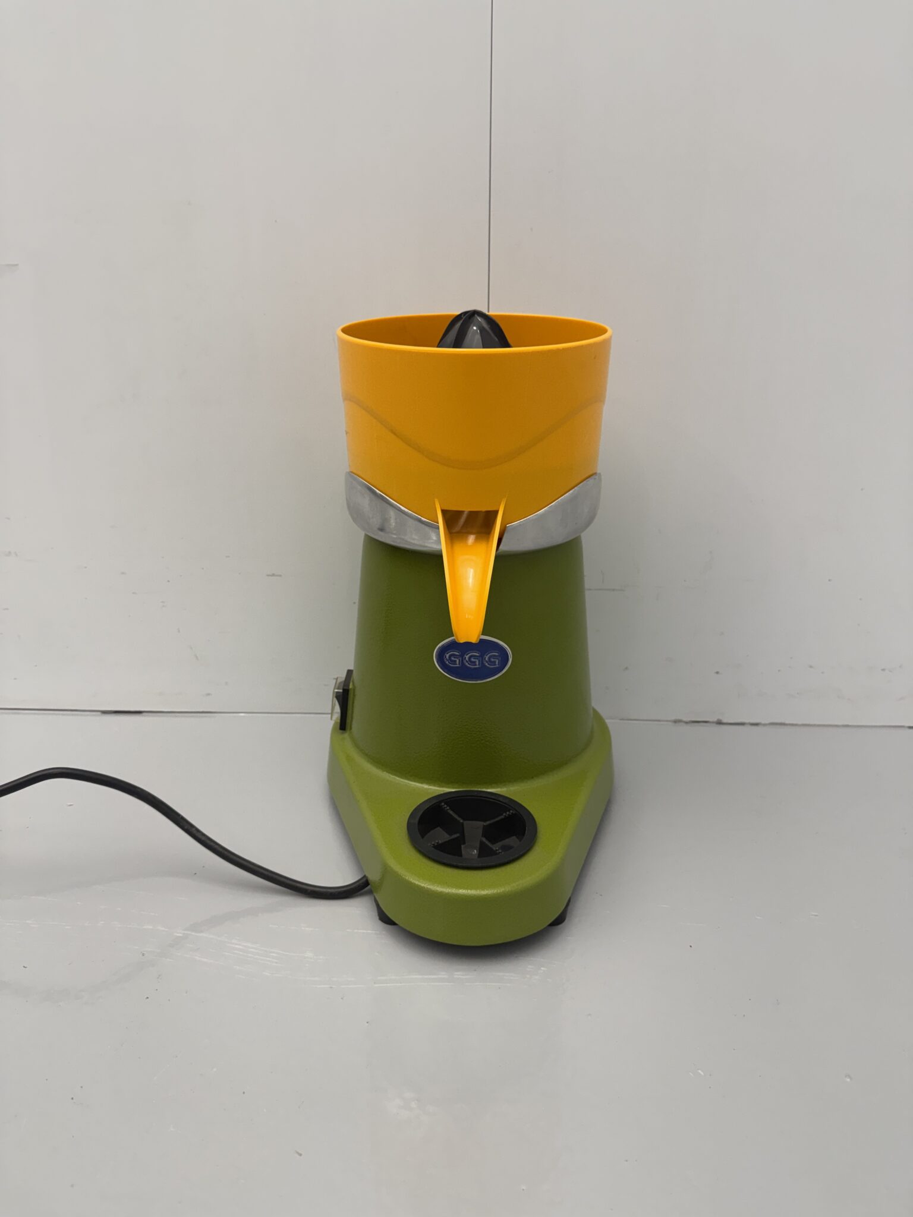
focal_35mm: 24
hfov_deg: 56.8
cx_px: 456
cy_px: 608
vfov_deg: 71.6
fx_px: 844
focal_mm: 6.76
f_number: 1.78
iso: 125
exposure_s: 1/100
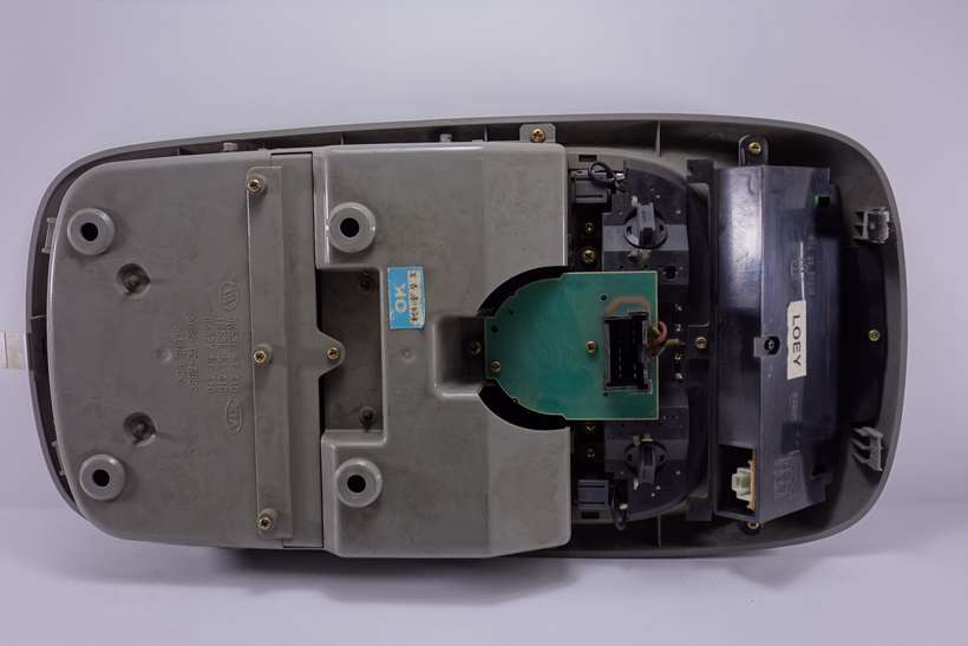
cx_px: 484
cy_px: 323
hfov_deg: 43.6
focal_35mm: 45
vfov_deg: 29.9
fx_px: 1210
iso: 125
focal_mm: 16.59
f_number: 3.2
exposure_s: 1/60
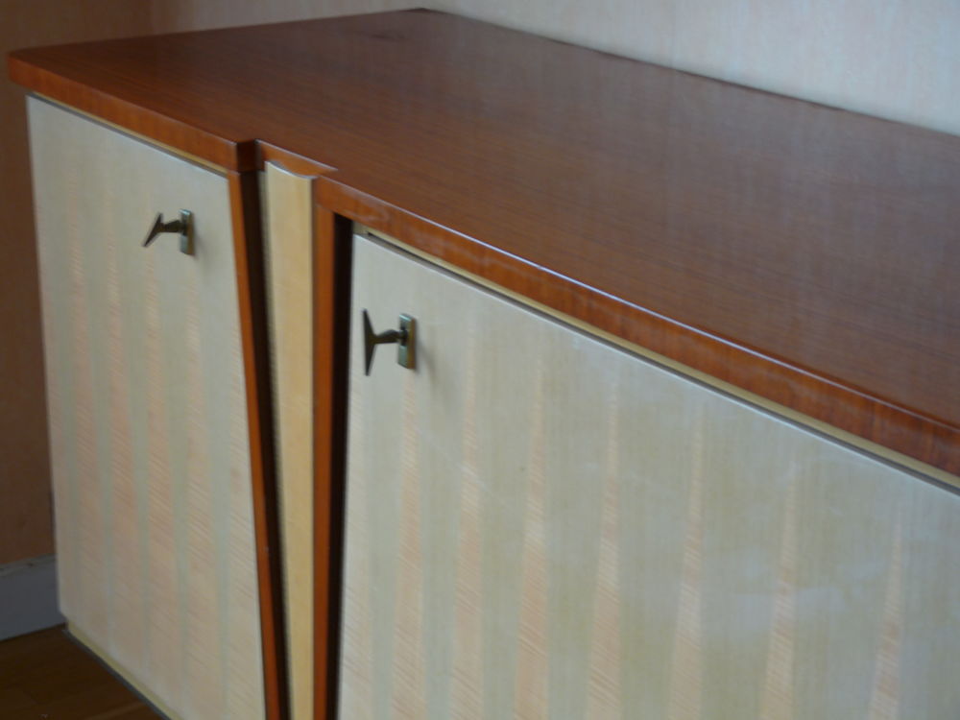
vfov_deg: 20.4
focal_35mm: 72
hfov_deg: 27.0
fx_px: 1997
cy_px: 360
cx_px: 480
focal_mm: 12.8
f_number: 3.4
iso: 100
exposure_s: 1/3.2
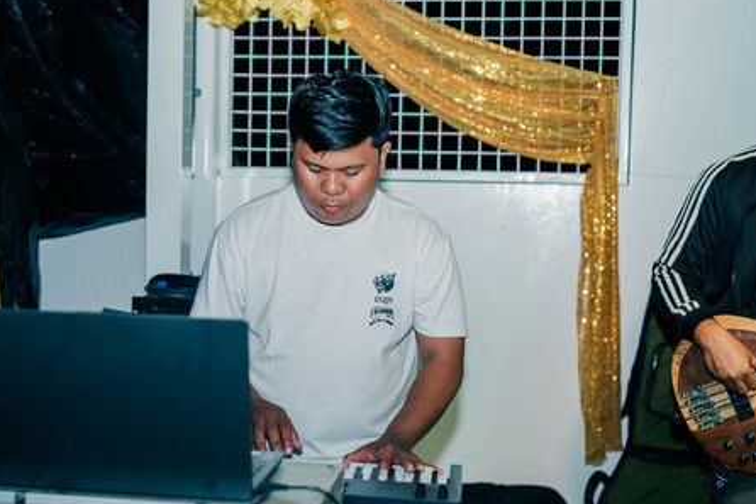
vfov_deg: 24.2
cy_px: 272
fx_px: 1176
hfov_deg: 35.6
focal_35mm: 56
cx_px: 337
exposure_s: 1/200
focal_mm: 50
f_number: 2.8
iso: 800
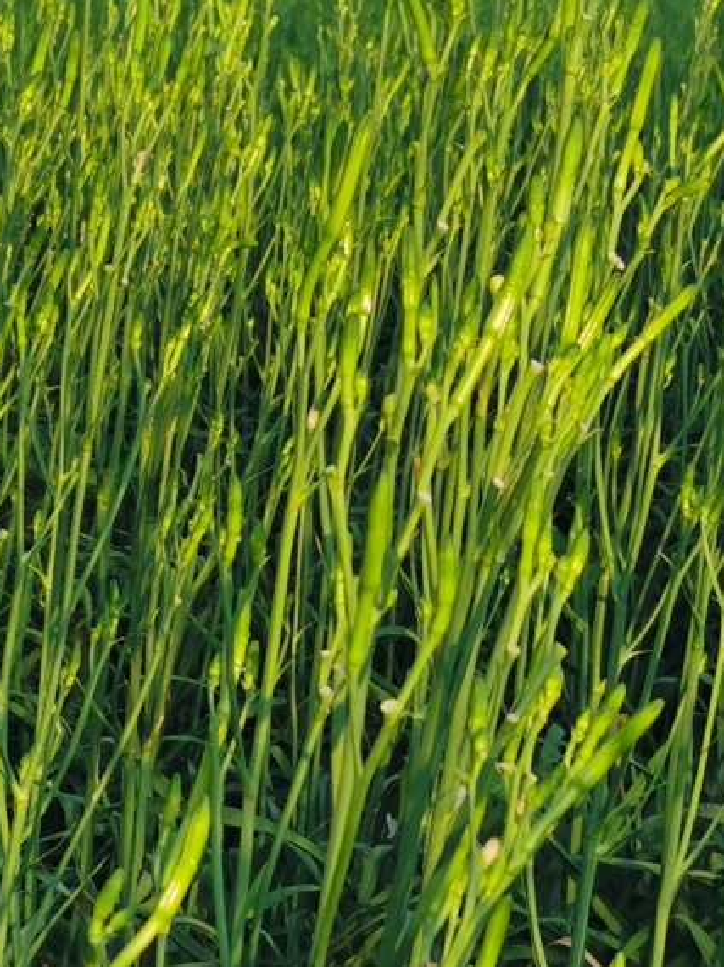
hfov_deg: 10.0
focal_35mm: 148
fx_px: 4130
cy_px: 576
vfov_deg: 13.3
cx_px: 300
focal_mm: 5.58
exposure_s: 1/1152
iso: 50
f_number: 1.8
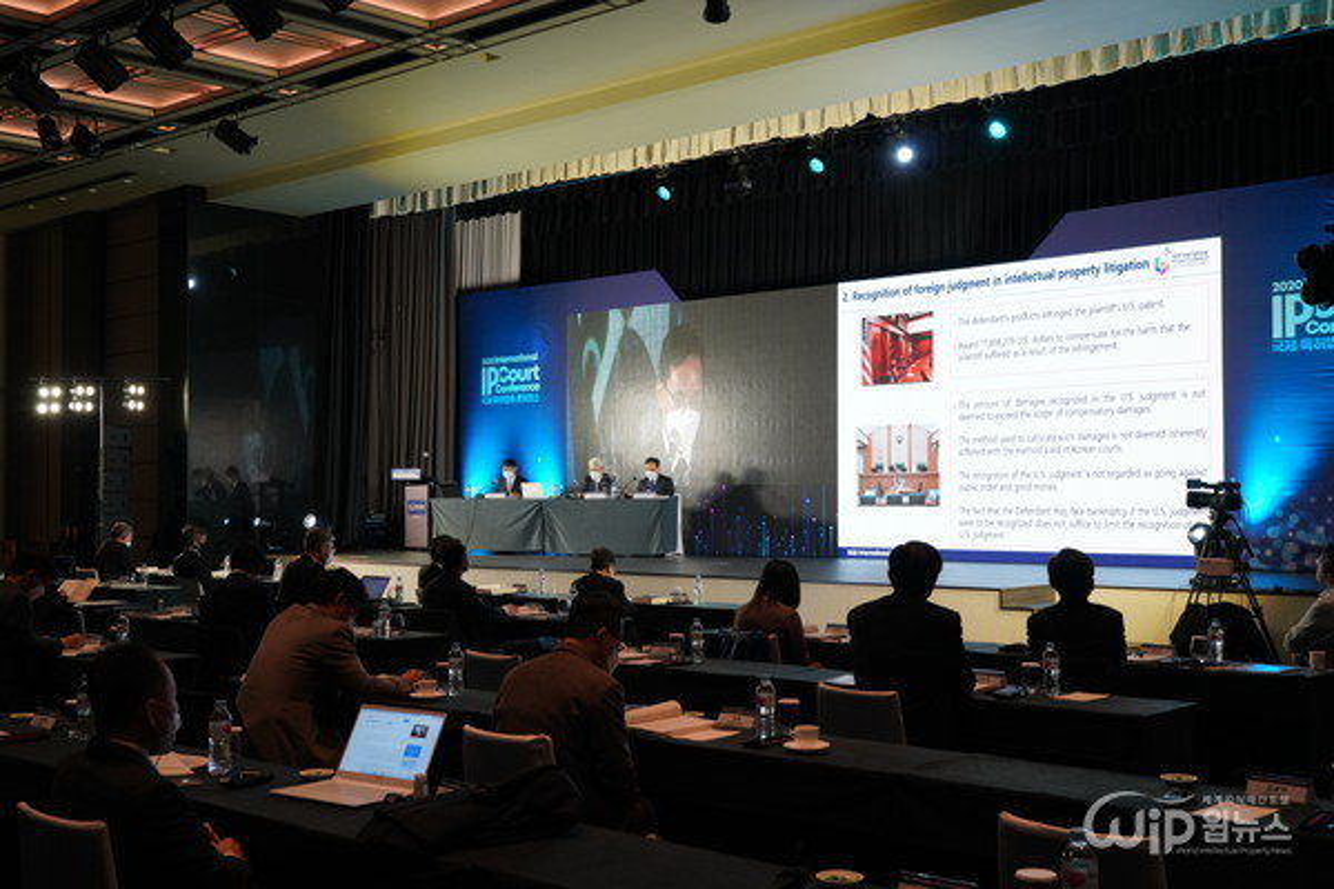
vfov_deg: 33.4
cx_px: 667
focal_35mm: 40
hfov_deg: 48.5
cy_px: 444
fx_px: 1482
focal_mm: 40
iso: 3200
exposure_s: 1/100
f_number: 10
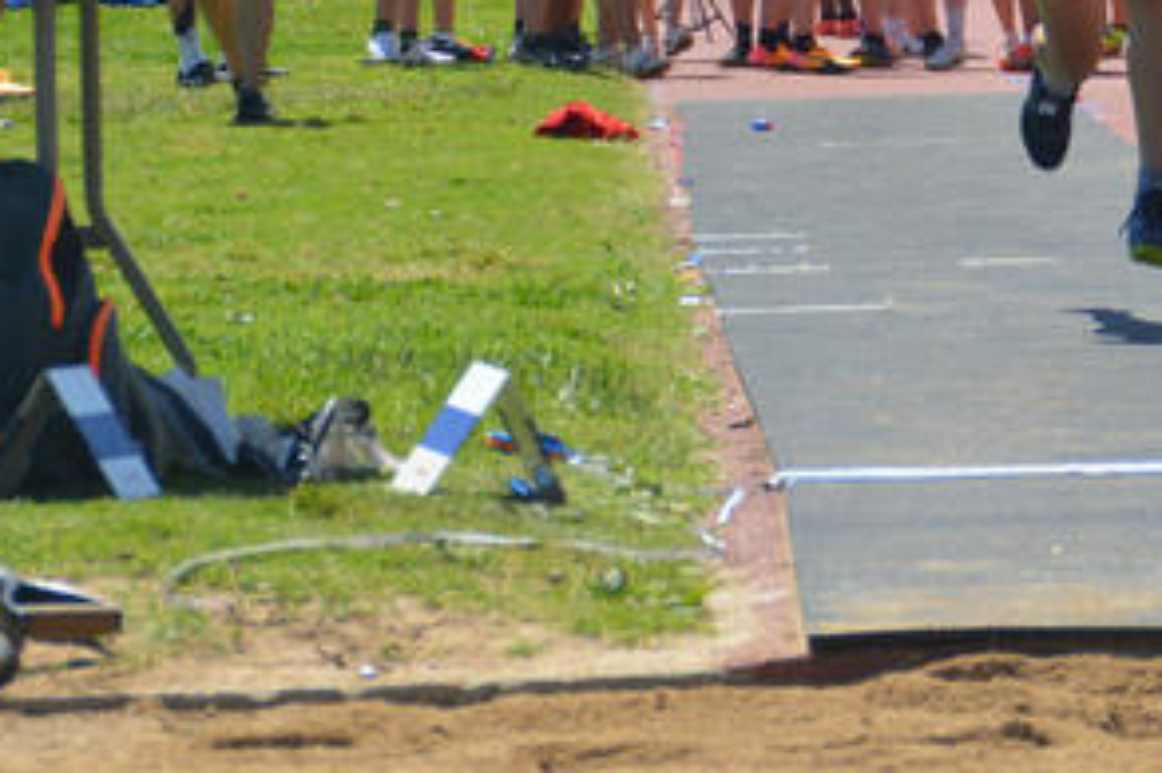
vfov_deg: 3.5
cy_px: -155
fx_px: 12774
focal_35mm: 396
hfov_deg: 5.2
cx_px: 1091
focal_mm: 86
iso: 400
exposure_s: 1/1600
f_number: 7.1
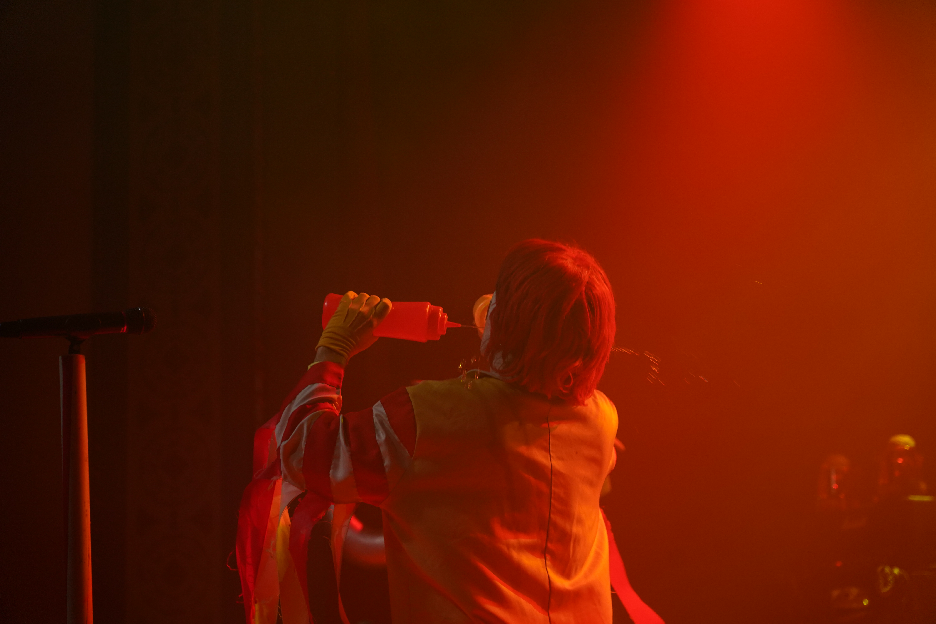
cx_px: 468
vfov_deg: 15.9
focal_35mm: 86
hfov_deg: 23.6
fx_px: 2236
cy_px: 312
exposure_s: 1/160
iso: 2000
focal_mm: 86
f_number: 4
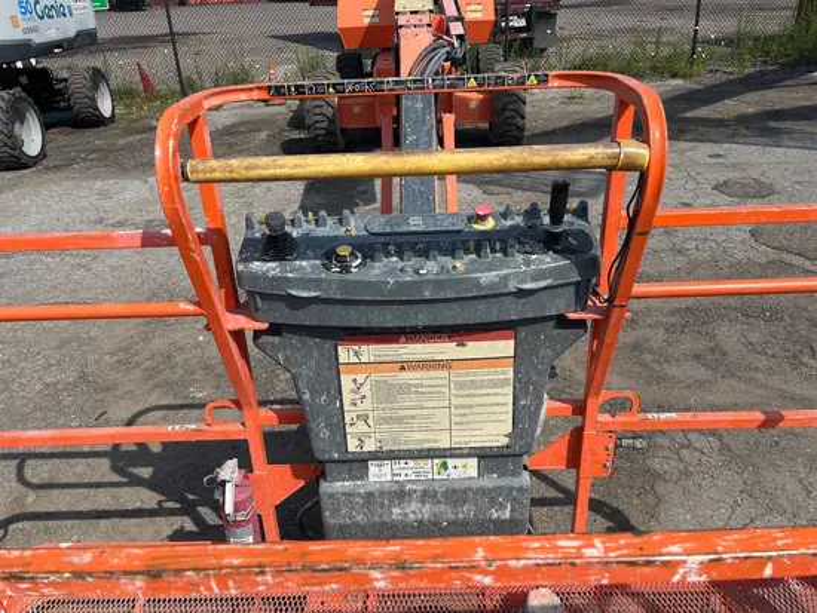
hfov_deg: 67.3
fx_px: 614
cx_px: 408
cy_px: 306
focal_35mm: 26
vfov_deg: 53.1
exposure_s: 1/3745
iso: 50
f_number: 1.6
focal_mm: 5.1
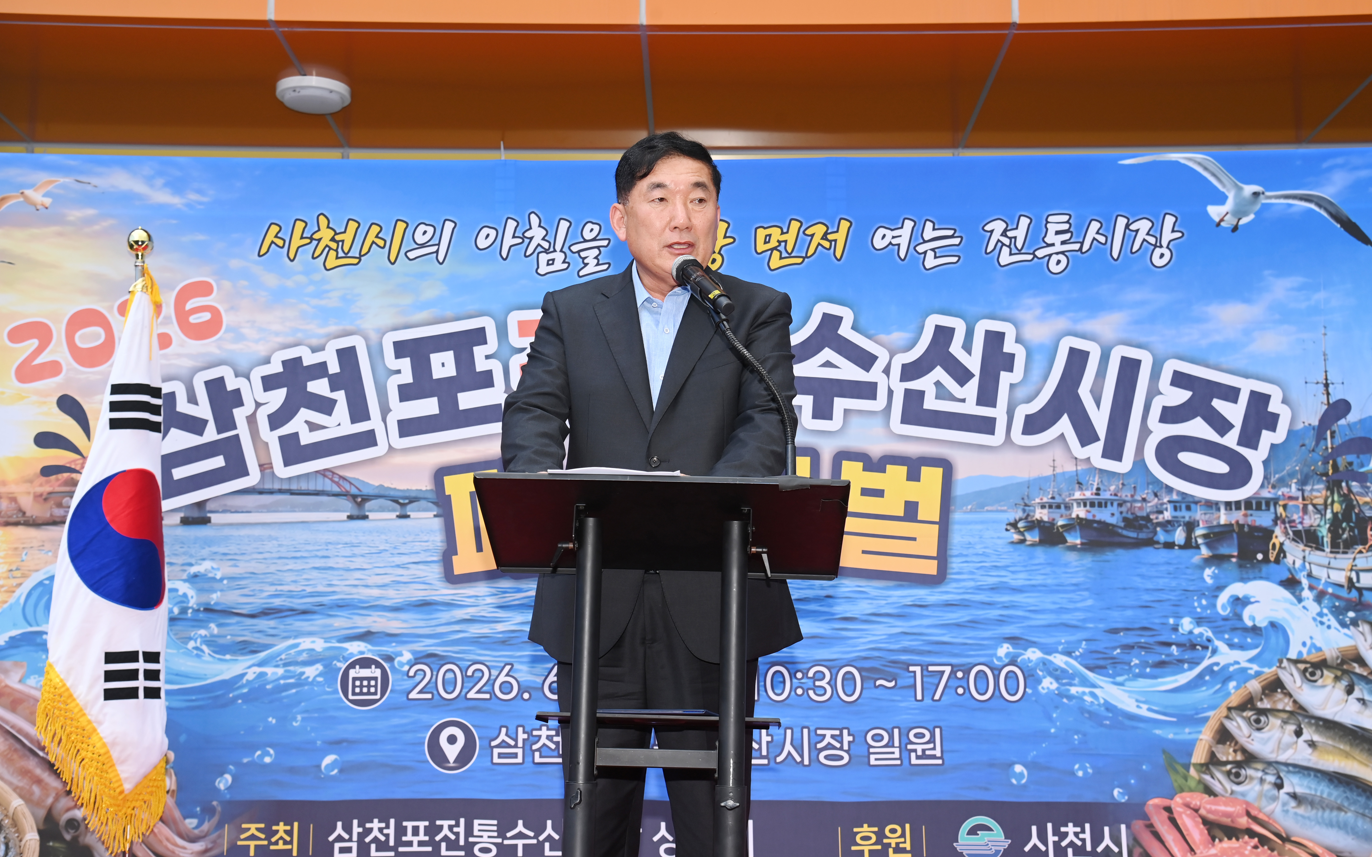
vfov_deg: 26.3
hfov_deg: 41.1
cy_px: 421
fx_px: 1832
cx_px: 686
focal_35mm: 49
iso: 400
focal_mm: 48
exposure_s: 1/500
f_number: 6.3
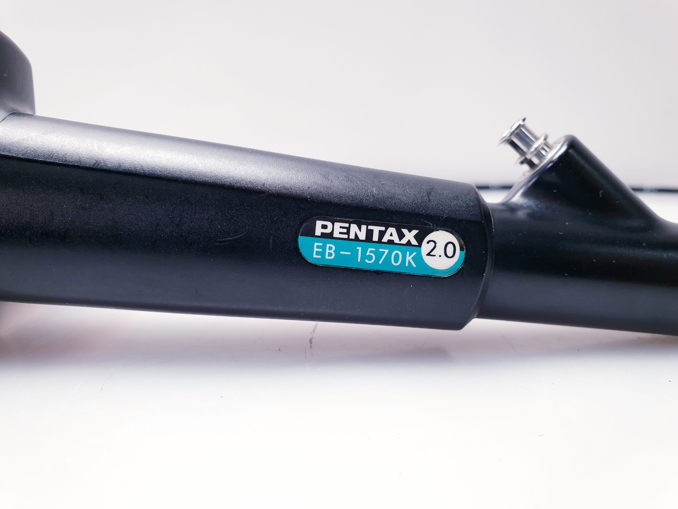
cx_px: 339
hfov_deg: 67.3
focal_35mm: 26
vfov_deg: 53.1
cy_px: 254
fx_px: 509
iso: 125
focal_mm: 4.3
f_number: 2.4
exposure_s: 1/50
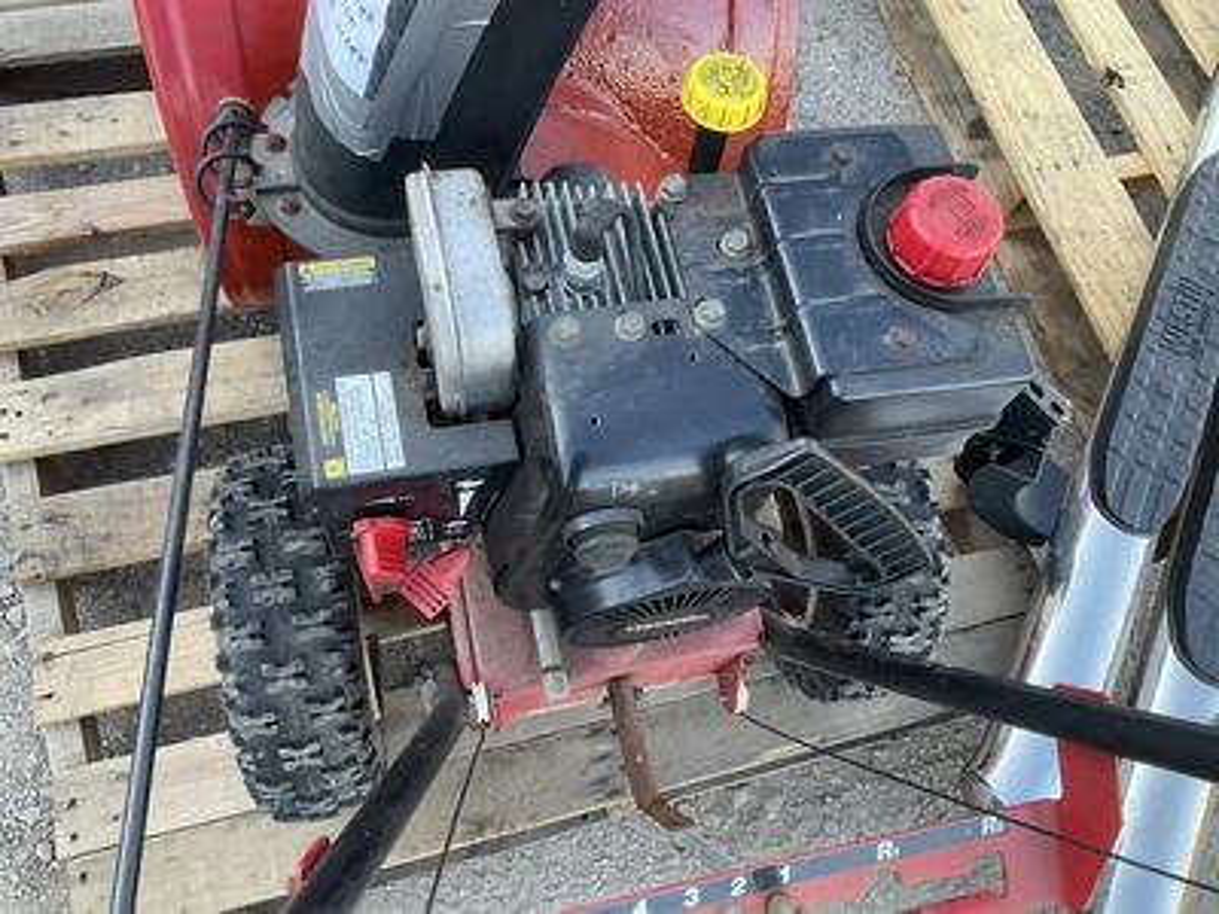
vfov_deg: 48.2
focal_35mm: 29
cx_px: 610
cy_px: 457
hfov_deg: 61.7
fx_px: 1021
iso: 40
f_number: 1.8
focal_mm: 3
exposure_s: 1/122
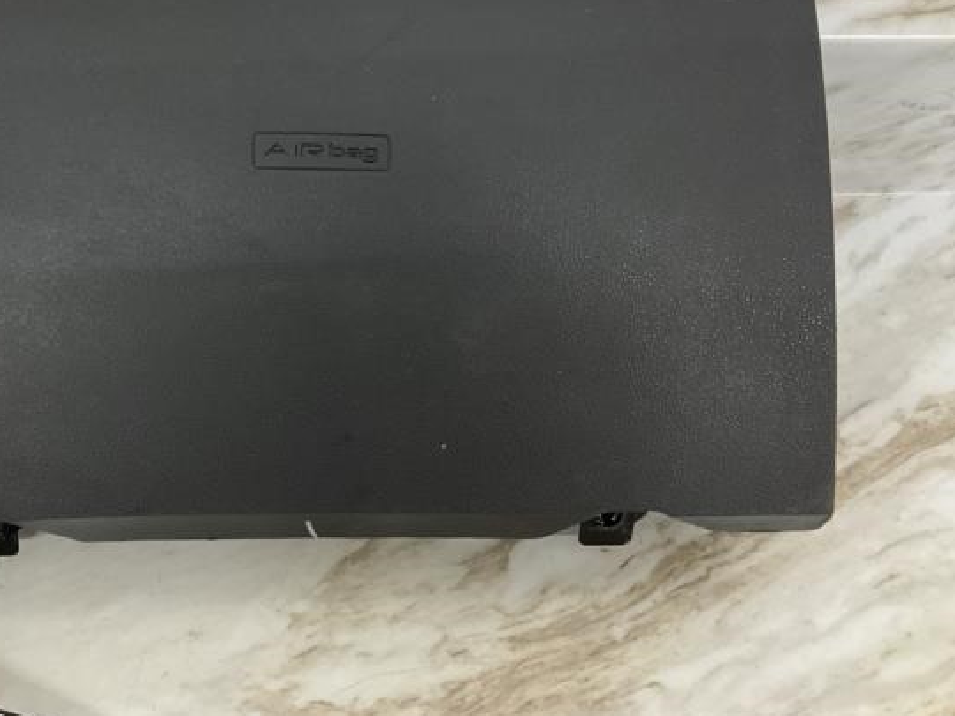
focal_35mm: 43
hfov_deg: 43.0
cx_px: 288
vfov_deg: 33.1
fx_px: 1186
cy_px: 209
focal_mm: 3
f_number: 1.8
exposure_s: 1/60
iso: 64
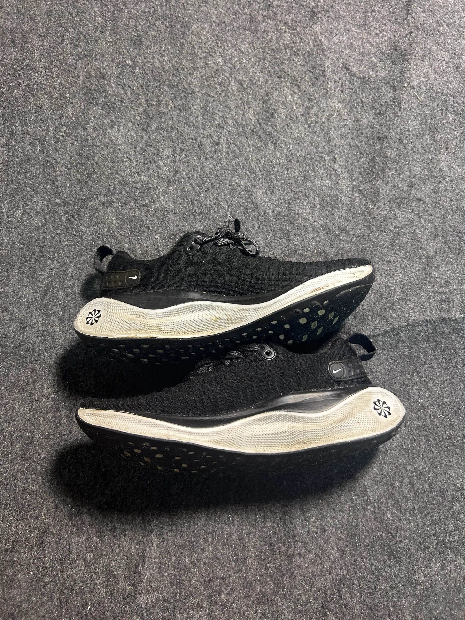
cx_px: 232
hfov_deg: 53.1
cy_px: 310
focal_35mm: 26
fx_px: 466
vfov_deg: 67.3
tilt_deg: -55.5
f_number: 1.5
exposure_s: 1/50
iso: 250
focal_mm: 5.7
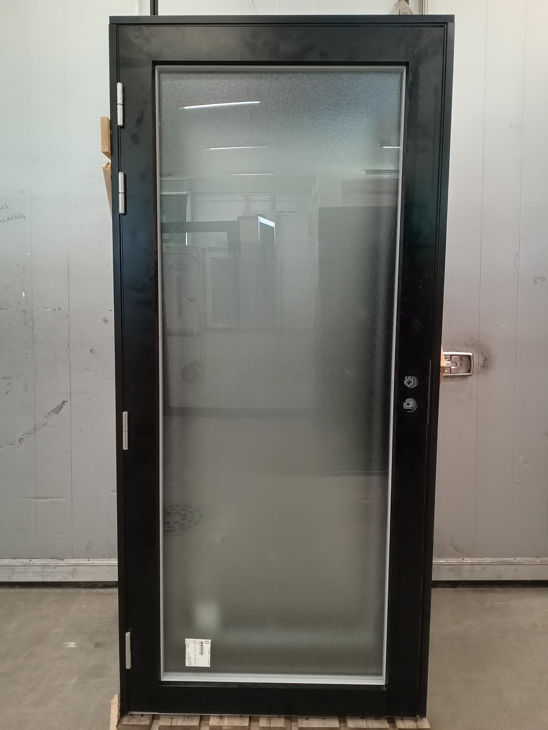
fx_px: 570
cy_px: 365
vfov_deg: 65.3
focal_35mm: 27
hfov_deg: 51.4
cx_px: 274
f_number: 1.8
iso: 1368
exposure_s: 1/20
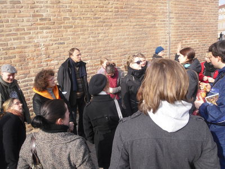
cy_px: 84
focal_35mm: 28
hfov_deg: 63.4
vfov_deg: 49.7
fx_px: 182
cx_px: 112
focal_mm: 4.65
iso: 64
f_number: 7.8
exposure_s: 1/80
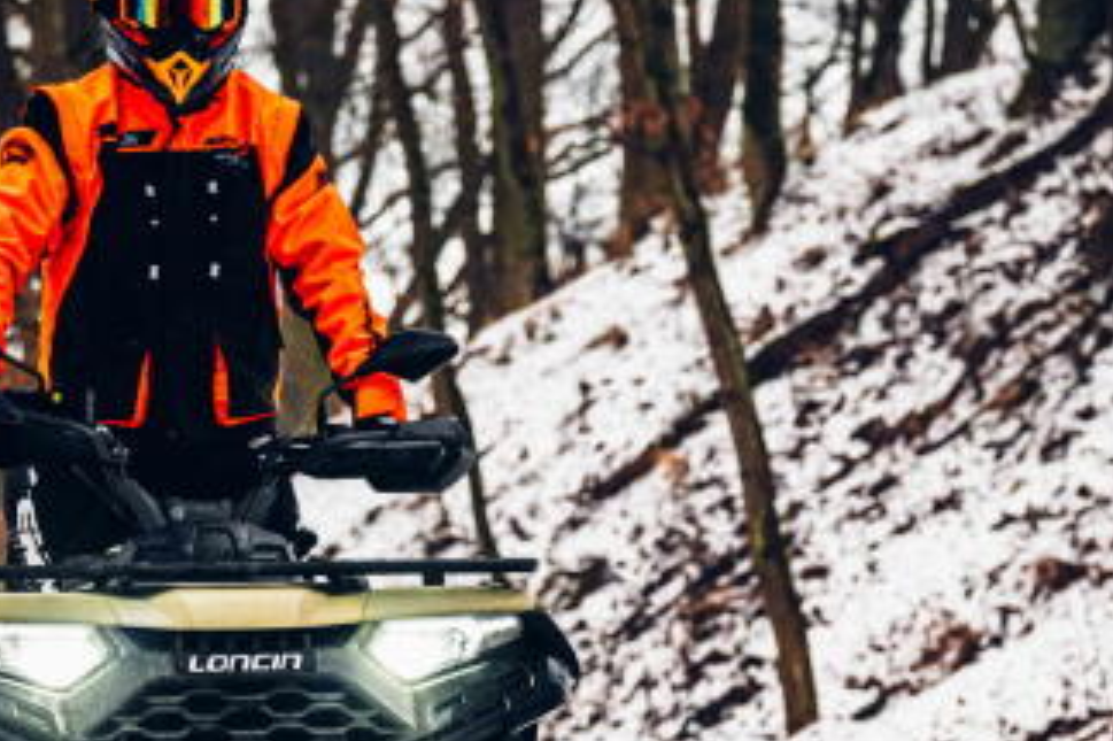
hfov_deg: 11.4
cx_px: 503
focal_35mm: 180
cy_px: 496
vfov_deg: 7.6
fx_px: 5562
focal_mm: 58.7
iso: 500
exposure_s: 1/250
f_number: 2.8
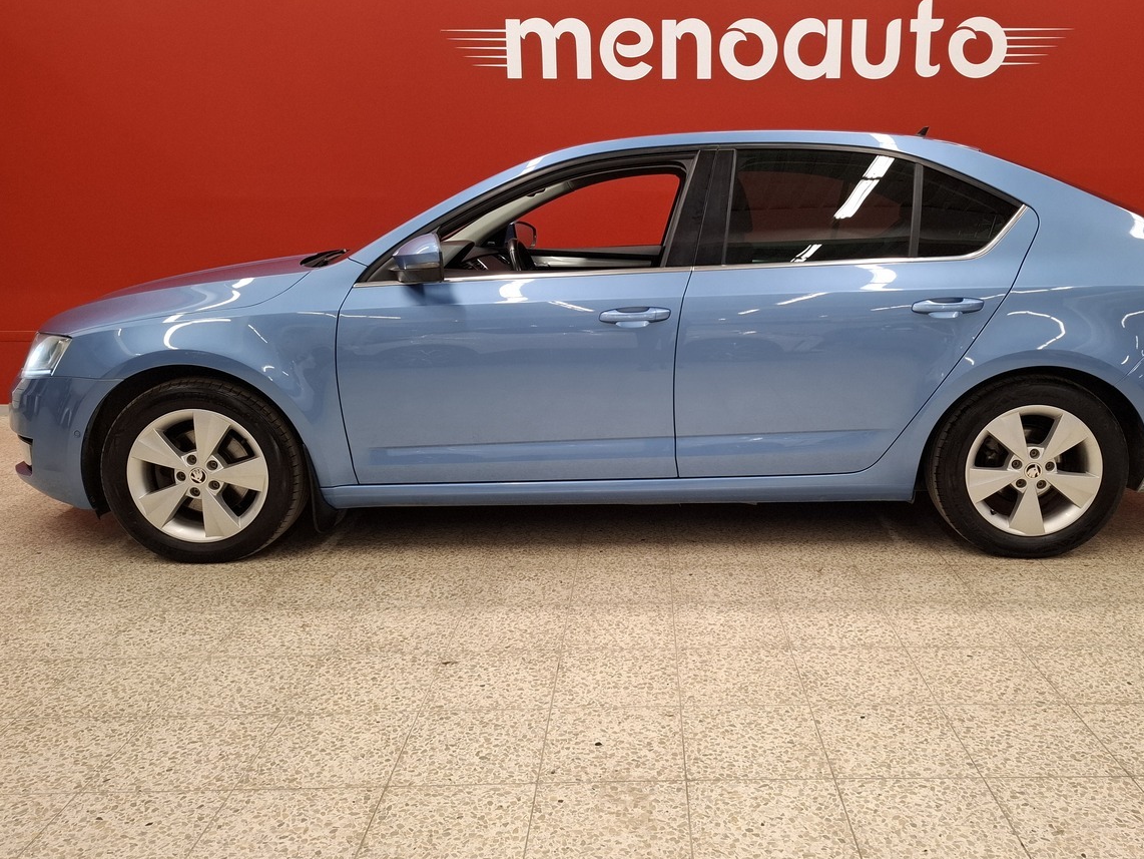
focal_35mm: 29
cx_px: 673
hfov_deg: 61.2
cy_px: 379
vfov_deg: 48.1
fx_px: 959
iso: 125
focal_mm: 5.54
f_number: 1.8
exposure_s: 1/100
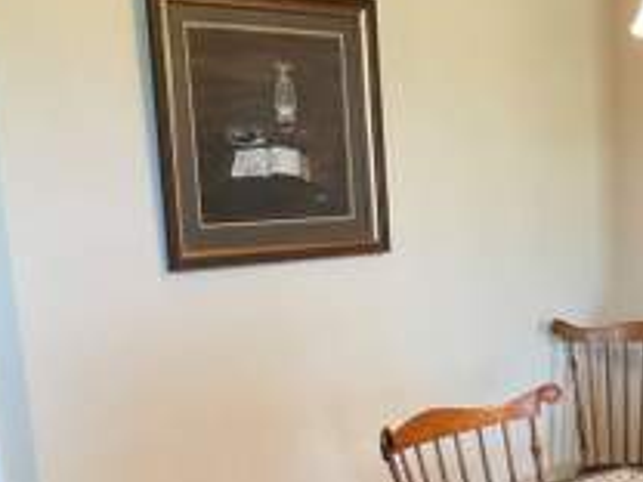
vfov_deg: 21.5
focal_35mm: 67
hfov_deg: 26.7
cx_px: 702
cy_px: 417
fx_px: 1245
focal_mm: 3
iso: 250
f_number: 1.8
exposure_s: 1/60
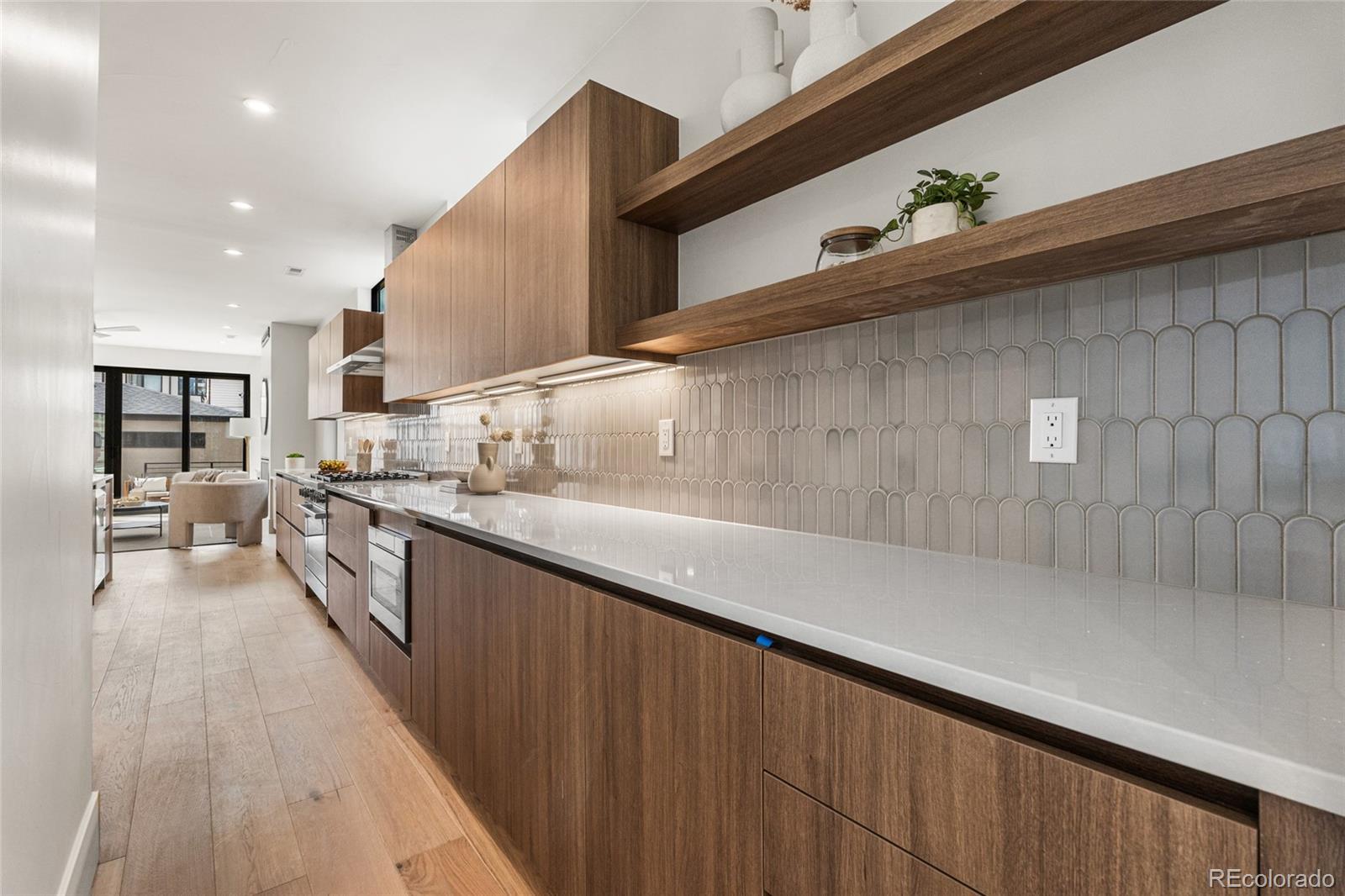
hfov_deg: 95.0
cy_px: 448
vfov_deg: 72.0
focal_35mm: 16
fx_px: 616
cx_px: 672
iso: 640
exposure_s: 1/25
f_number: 8
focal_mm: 16.5
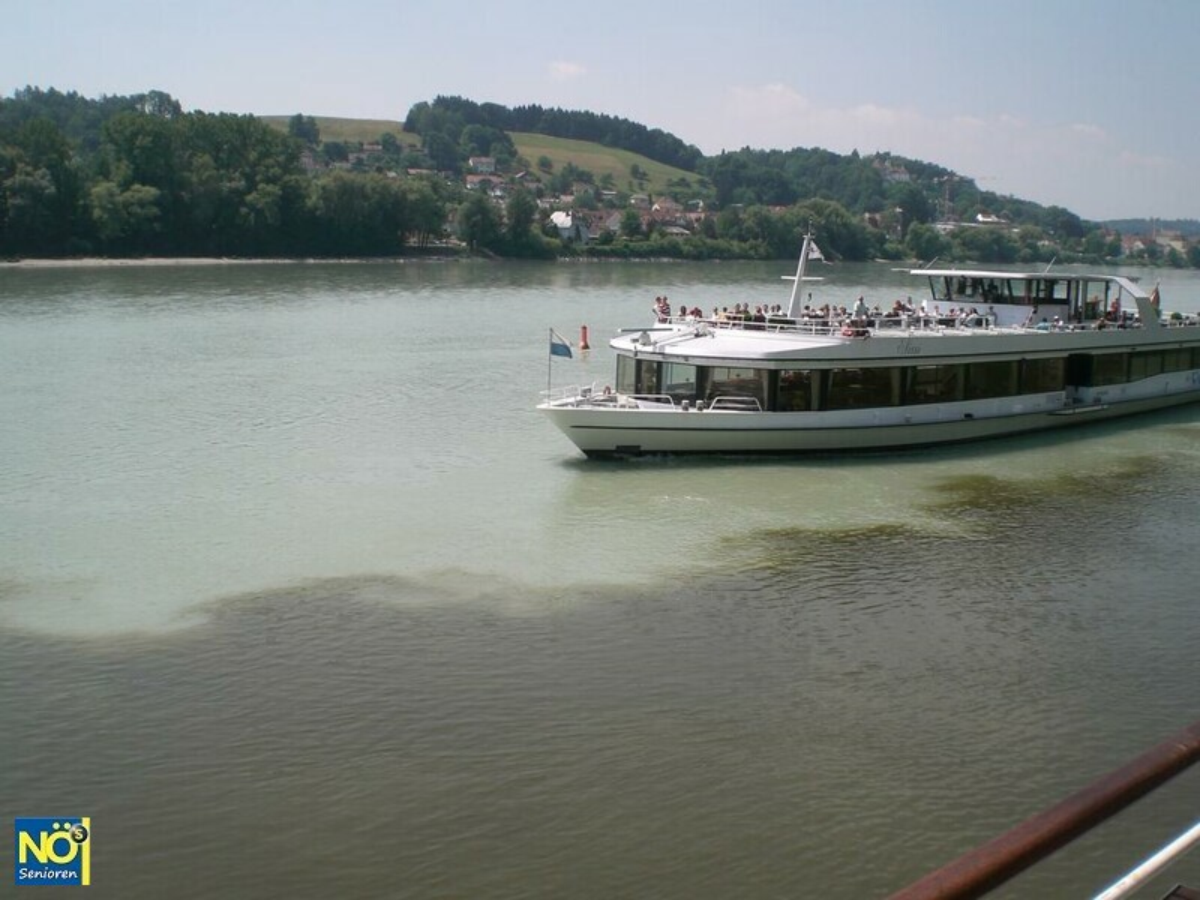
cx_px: 600
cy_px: 450
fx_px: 1317
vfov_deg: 37.7
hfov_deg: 49.0
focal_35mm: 38
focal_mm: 6.3
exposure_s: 1/640
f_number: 4.4
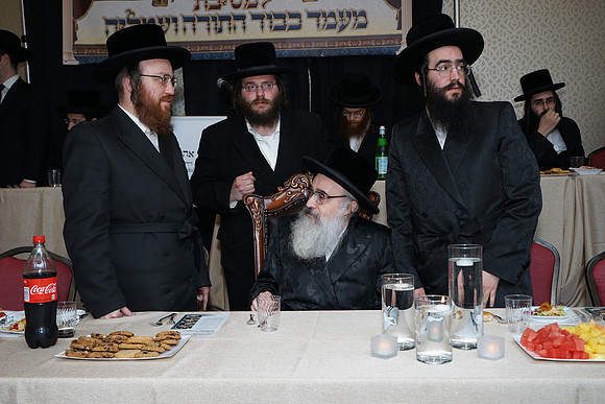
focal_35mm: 38
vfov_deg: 35.1
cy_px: 202
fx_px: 639
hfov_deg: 50.7
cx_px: 302
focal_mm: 38
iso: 640
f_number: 6.3
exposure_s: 1/125
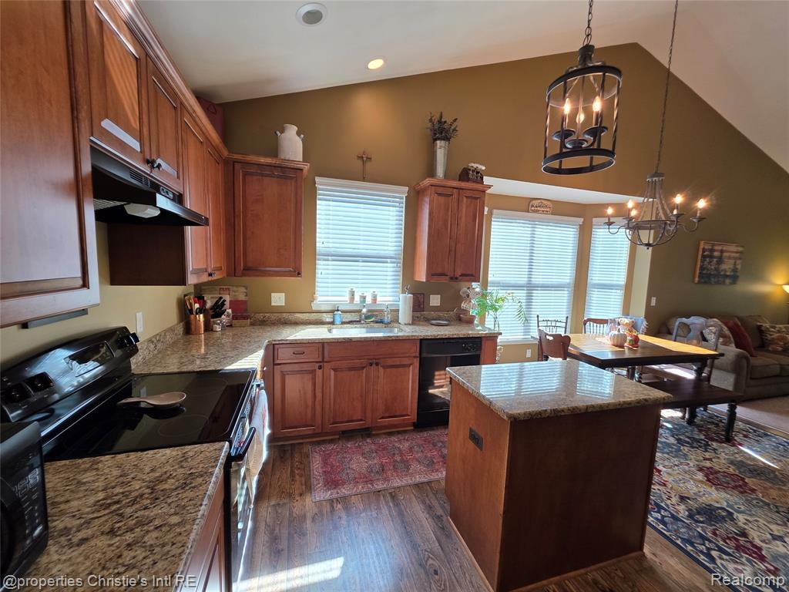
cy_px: 296
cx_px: 394
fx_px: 296
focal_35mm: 13
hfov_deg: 106.2
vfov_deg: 89.9
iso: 100
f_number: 1.9
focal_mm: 2.2
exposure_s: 1/120
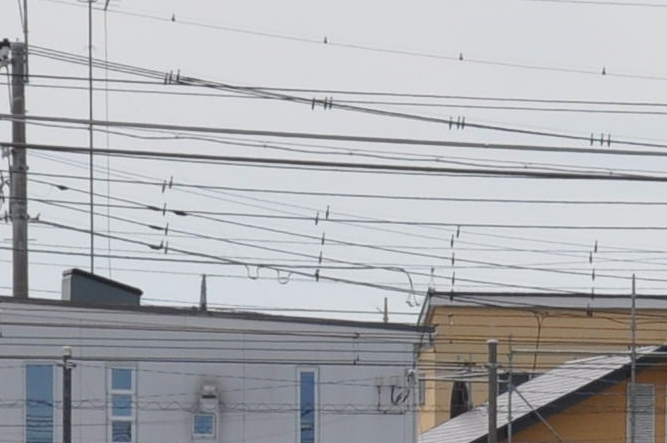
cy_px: 697
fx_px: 9993
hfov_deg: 3.8
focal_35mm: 540
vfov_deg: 2.5
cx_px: 1206
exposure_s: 1/400
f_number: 10
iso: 200
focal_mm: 56
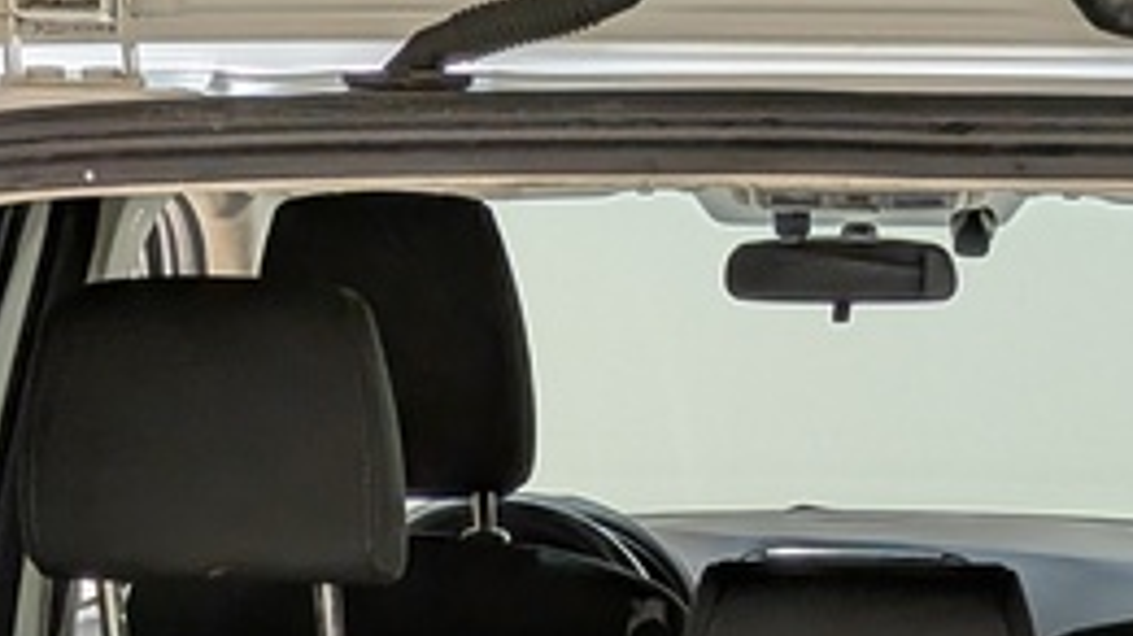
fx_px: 3093
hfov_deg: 20.6
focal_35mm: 103
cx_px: 876
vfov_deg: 10.4
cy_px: 1459
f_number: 1.7
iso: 75
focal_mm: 4.53
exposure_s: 1/60
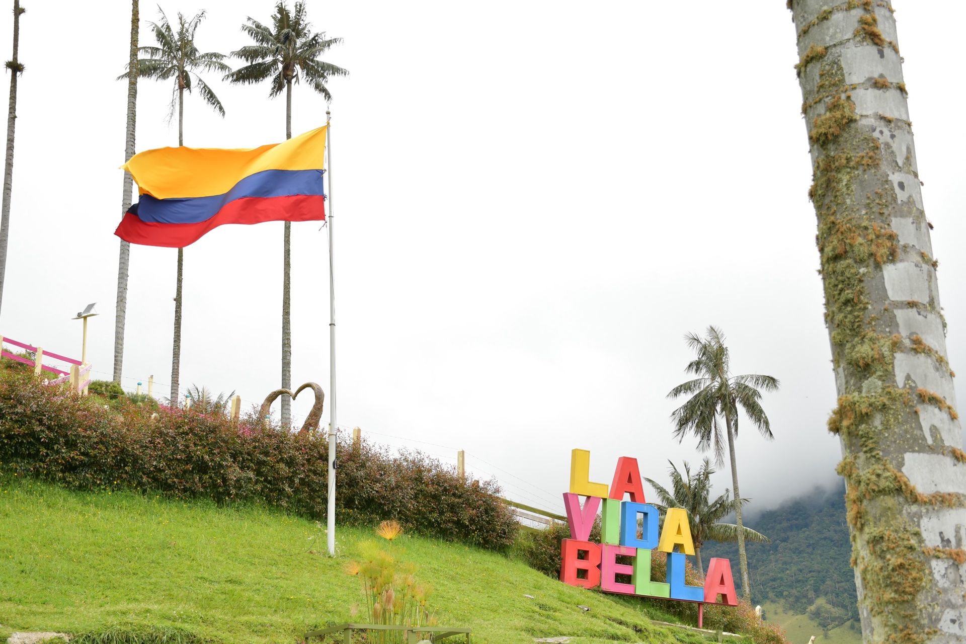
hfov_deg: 41.1
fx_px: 1288
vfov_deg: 28.1
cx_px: 483
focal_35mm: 48
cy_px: 322
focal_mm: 32
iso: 100
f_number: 6.3
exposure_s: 1/200
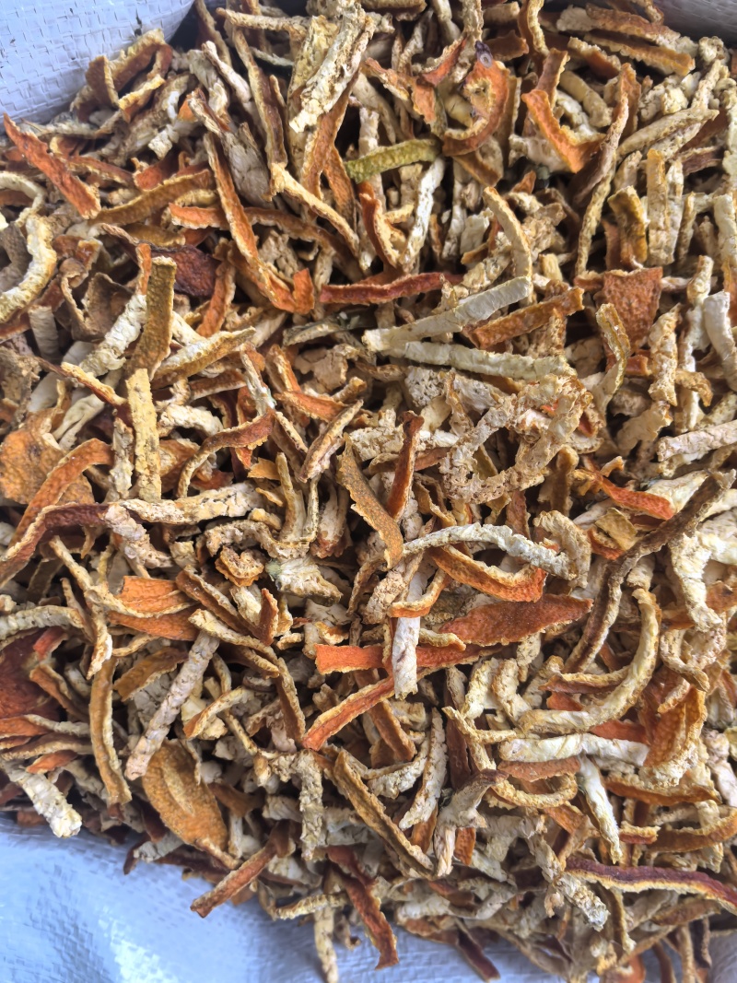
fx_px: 767
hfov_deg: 51.3
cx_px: 368
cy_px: 492
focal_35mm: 27
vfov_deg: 65.3
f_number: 2
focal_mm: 5.75
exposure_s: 1/100
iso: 320
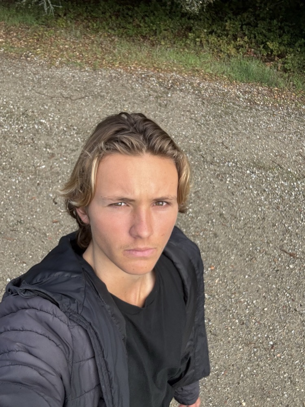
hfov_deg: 46.8
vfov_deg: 60.0
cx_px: 152
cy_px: 204
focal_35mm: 30
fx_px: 352
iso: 25
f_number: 1.9
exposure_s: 1/487
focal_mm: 2.69
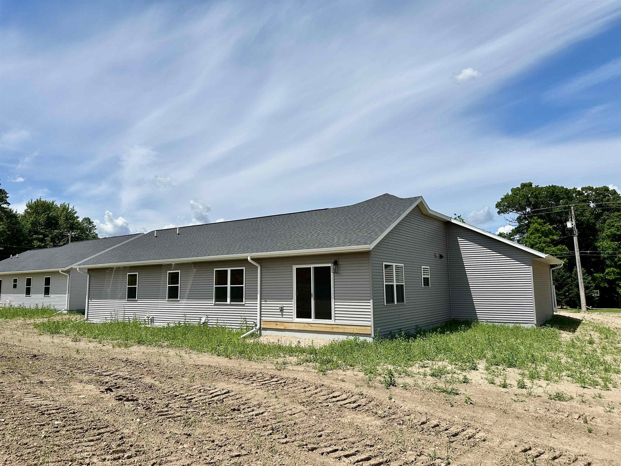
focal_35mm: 24
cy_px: 233
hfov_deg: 71.6
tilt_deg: +6.5
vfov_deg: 56.8
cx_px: 310
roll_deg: +0.3
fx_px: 431
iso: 80
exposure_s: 1/8929
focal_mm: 6.86
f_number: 1.78
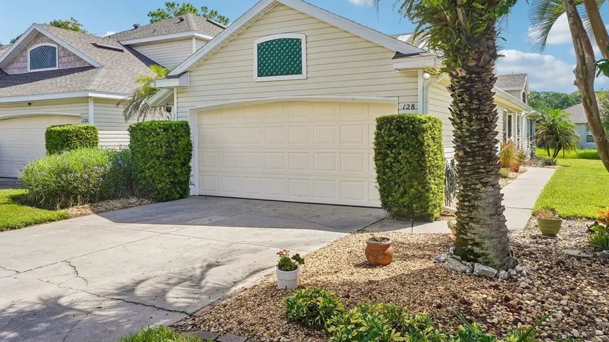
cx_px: 307
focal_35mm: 30
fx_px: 484
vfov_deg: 38.8
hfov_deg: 64.3
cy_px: 139
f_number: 20
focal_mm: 28
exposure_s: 1/30
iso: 100
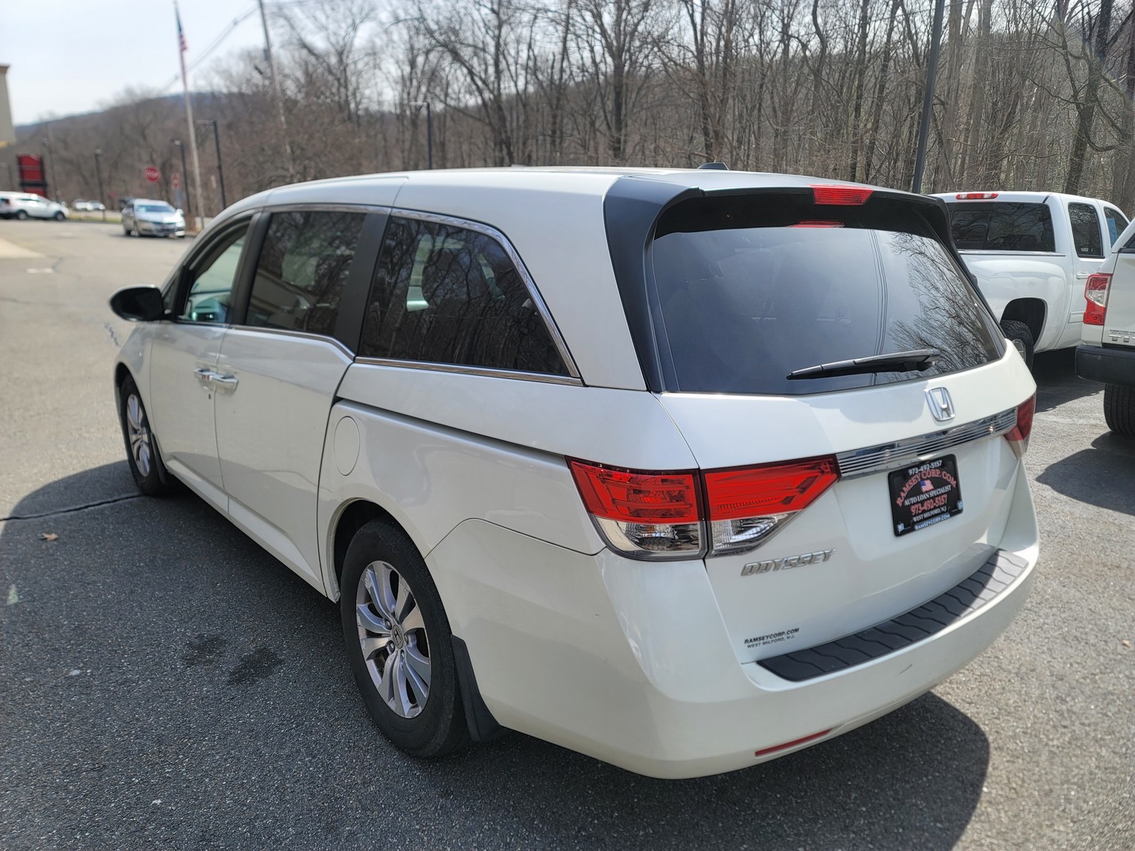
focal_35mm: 25
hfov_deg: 69.4
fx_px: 820
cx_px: 568
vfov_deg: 54.9
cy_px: 426
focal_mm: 7
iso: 20
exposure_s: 1/601
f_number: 1.8
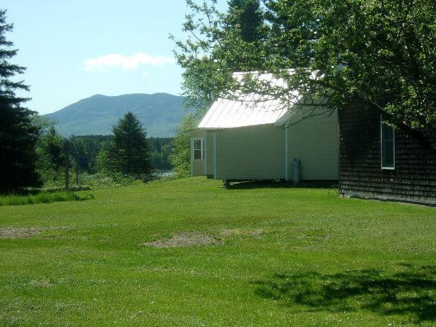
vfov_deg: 17.0
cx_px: 218
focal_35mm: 87
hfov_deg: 22.5
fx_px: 1096
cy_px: 164
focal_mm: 15.6
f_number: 5.6
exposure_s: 1/400
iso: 80
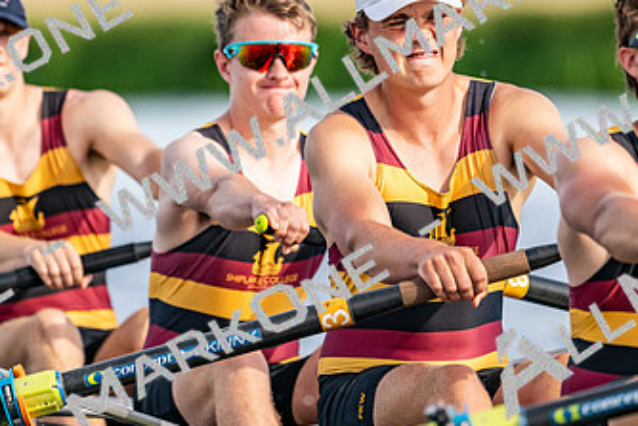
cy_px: 238
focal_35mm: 694
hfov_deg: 3.0
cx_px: 332
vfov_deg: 2.0
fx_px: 12304
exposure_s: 1/2500
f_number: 4.5
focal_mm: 400
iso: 500
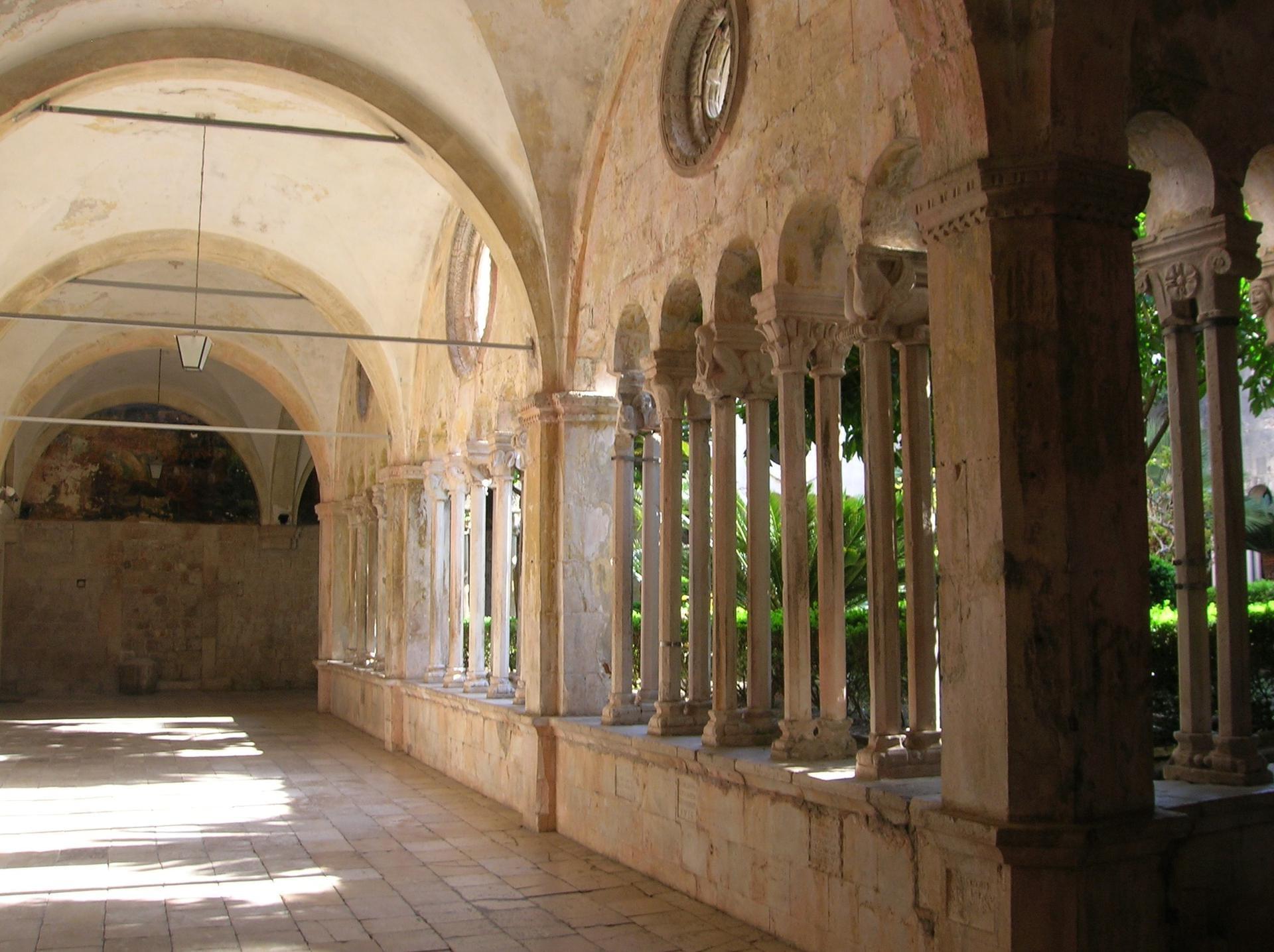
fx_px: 1250
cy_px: 476
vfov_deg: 41.7
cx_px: 637
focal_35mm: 34
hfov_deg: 54.0
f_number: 4.9
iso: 50
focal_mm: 5.7
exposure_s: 1/24.5
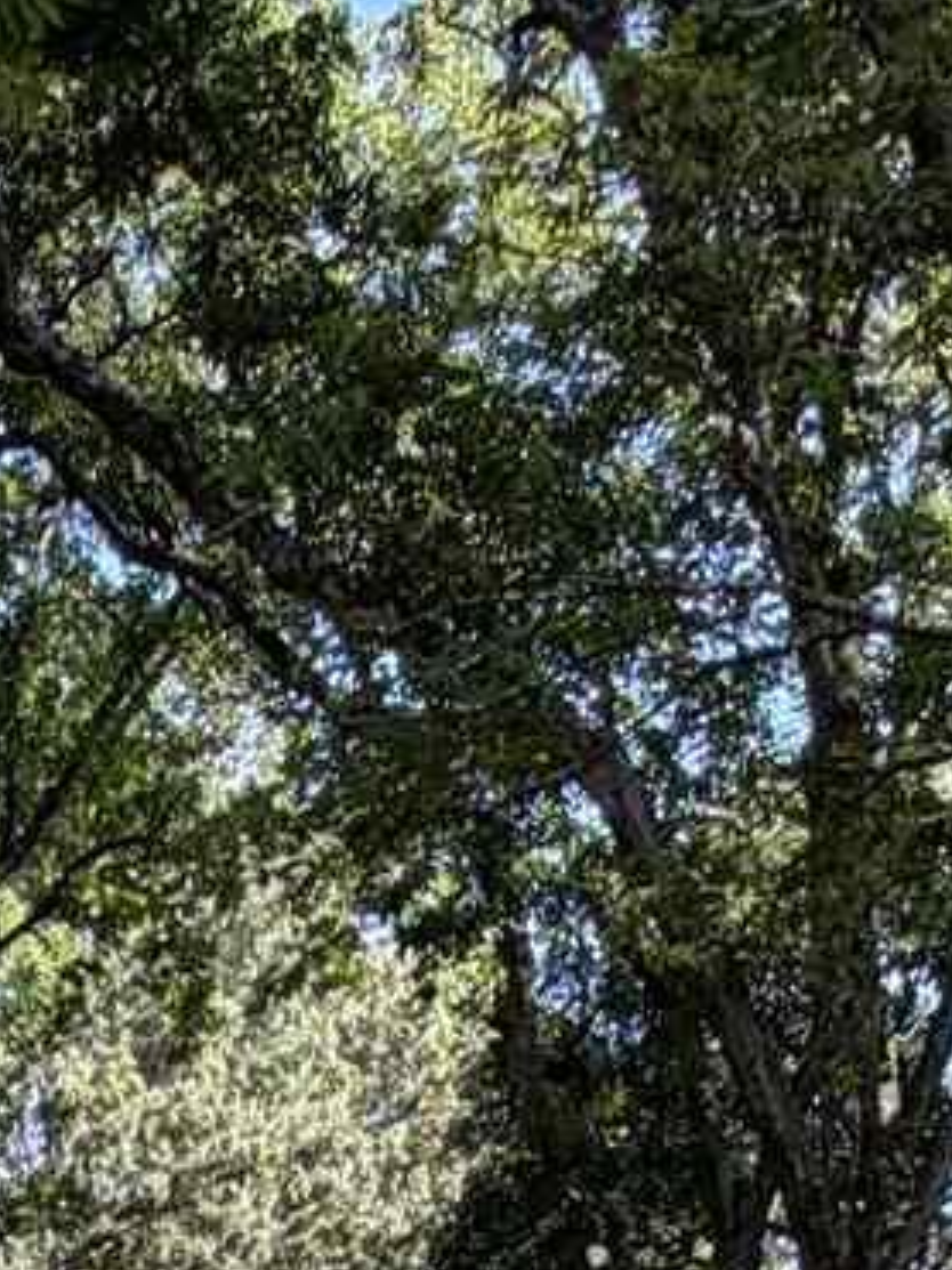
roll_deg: -3.0
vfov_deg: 15.2
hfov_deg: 16.2
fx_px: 3192
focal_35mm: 87
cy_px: 2899
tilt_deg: -16.7
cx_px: -236
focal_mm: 2.22
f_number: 2.2
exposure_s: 1/139
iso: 40
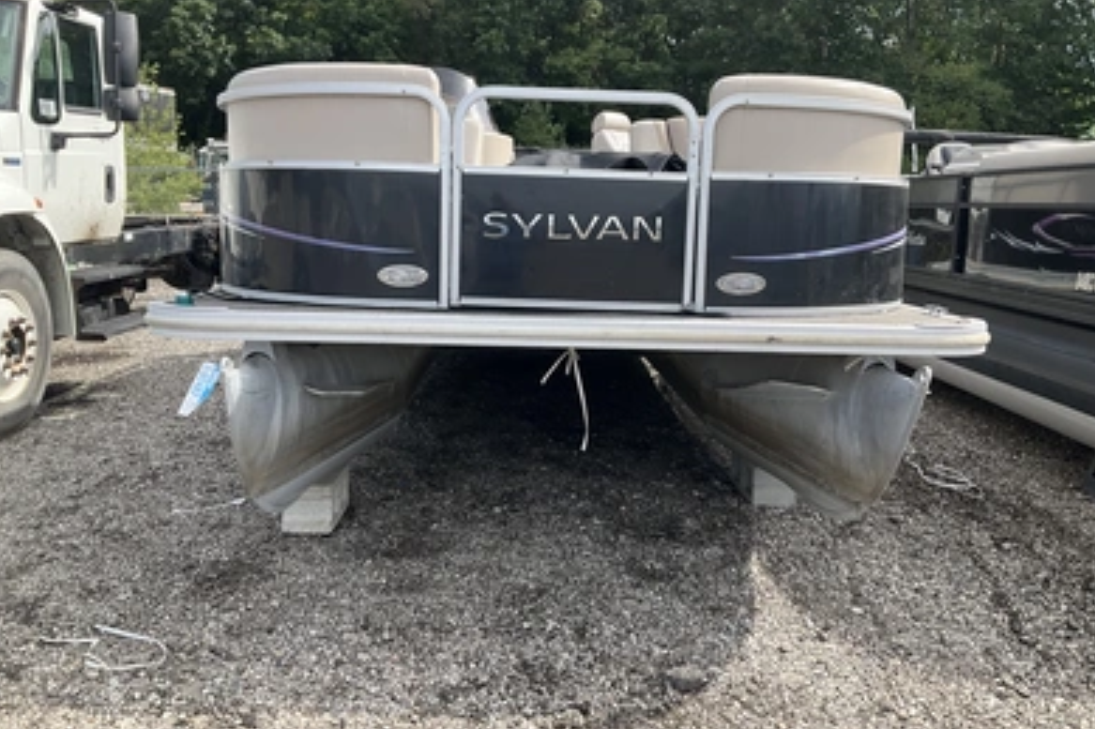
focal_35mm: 31
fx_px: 942
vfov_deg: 42.2
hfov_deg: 60.3
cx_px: 546
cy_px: 329
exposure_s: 1/586
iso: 25
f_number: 1.8
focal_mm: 3
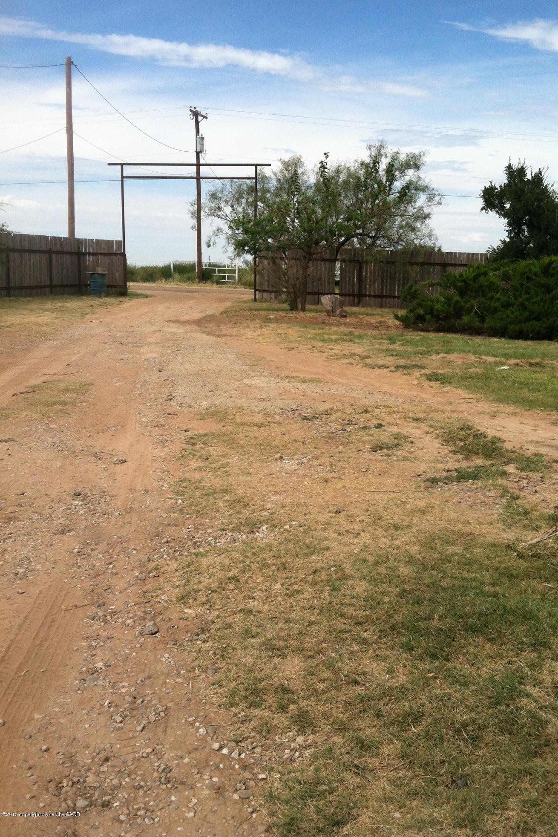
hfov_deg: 35.9
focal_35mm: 37
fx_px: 860
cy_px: 415
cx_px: 318
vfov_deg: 51.9
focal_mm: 3.85
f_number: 2.8
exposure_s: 1/1500
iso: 80
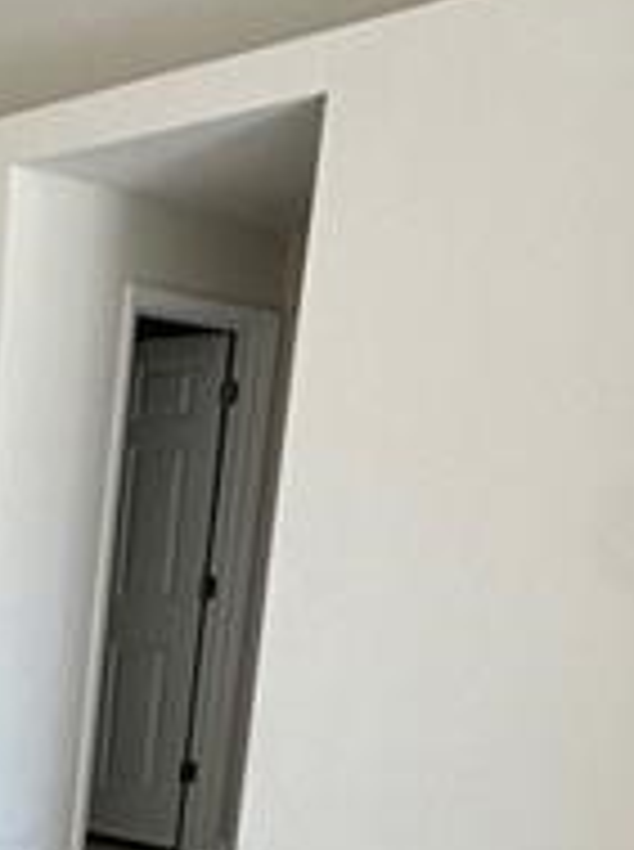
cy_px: 810
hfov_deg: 20.8
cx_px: -373
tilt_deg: -11.9
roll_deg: -1.6
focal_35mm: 57
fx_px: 1397
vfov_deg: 31.8
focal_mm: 2.22
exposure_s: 1/99
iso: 80
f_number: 2.2
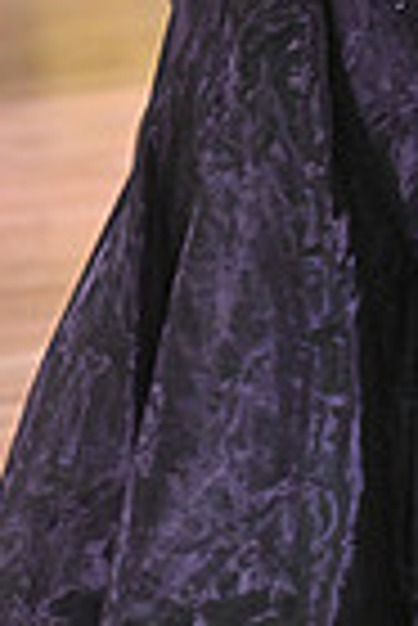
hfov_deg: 2.0
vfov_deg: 3.0
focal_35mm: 689
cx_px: 249
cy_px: -257
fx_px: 11969
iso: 3200
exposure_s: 1/400
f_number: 5
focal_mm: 165
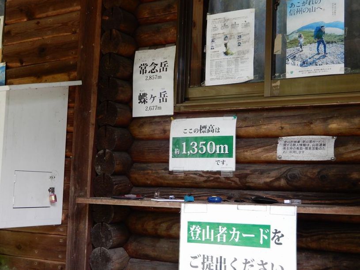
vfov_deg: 29.1
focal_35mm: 50
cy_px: 135
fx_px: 520
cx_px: 180
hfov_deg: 38.2
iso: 400
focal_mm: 8.9
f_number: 4
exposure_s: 1/30
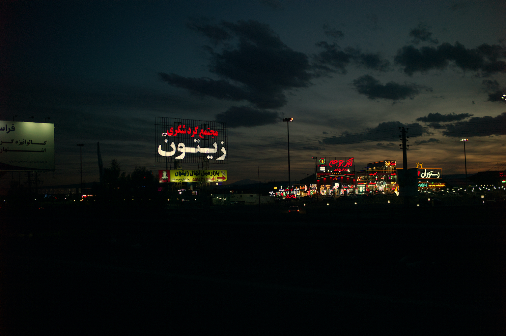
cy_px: 168
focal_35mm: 35
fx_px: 492
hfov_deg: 54.5
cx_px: 253
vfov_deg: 37.8
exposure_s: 1/750
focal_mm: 35
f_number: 1.7
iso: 800
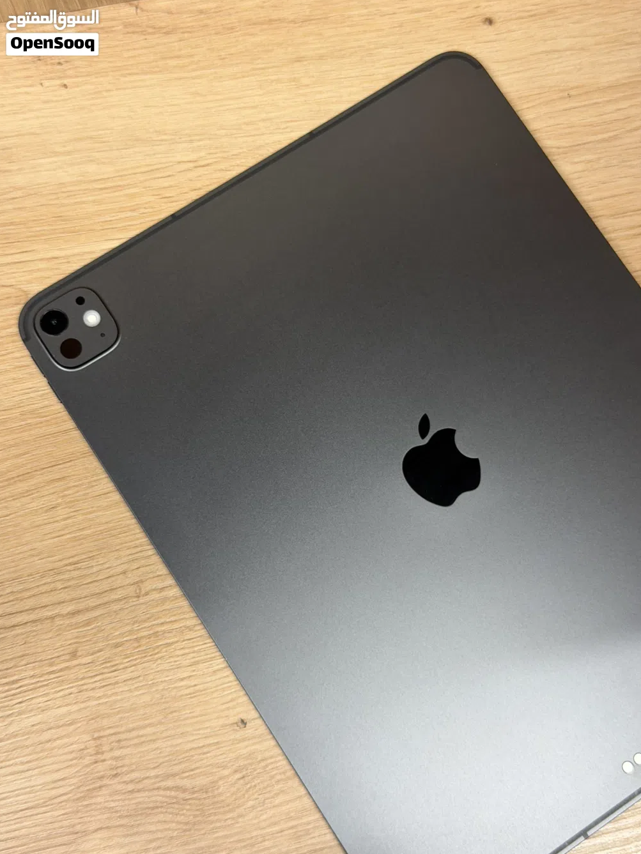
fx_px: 1210
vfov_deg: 38.9
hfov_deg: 29.7
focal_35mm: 49
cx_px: 318
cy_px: 430
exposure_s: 1/50
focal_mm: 6.76
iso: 250
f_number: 1.78
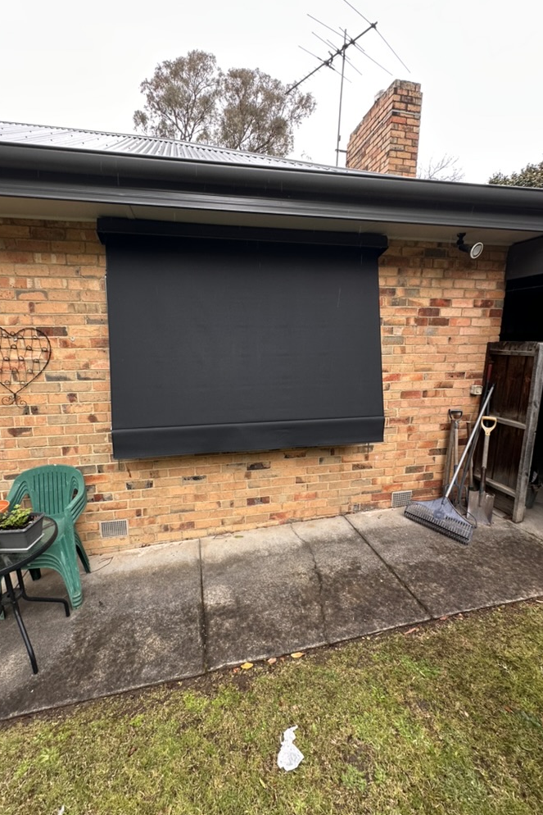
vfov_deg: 100.4
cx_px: 250
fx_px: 339
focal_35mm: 15
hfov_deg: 77.2
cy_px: 397
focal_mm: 2.22
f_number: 2.2
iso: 125
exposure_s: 1/99
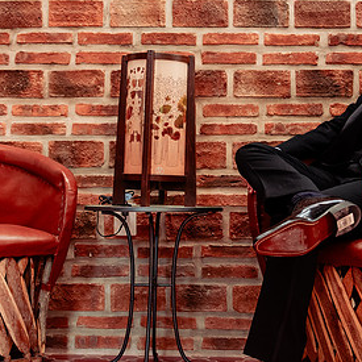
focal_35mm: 63
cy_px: 178
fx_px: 745
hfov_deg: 27.3
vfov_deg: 27.3
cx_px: 194
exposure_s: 1/125
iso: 800
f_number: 3.5
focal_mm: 32
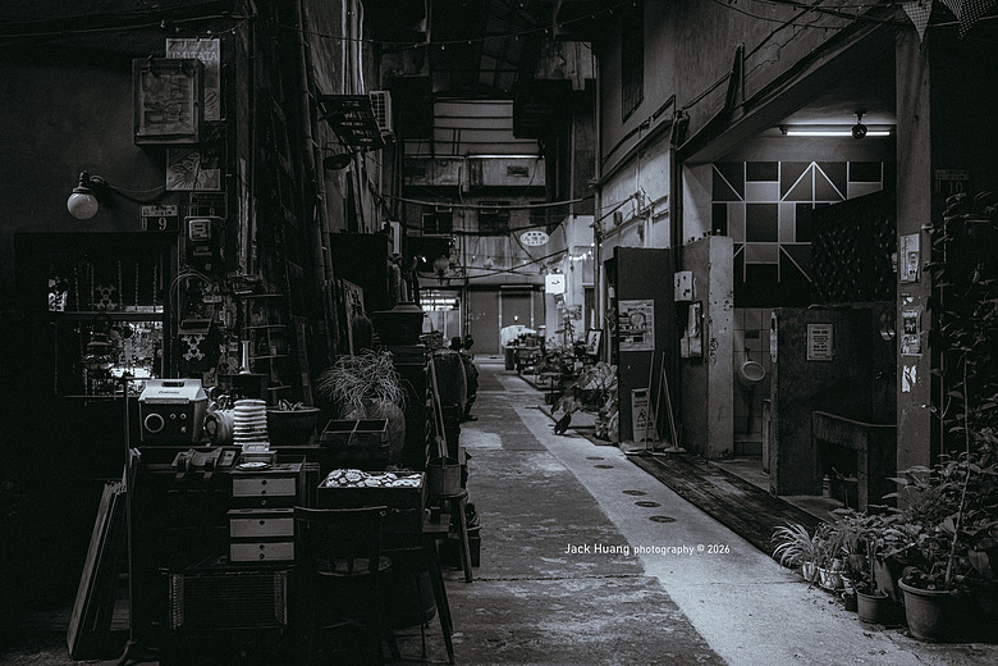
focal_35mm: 29
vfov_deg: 45.0
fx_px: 804
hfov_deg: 63.7
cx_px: 499
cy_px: 333
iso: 400
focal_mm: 29
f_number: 2.8
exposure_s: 1/40
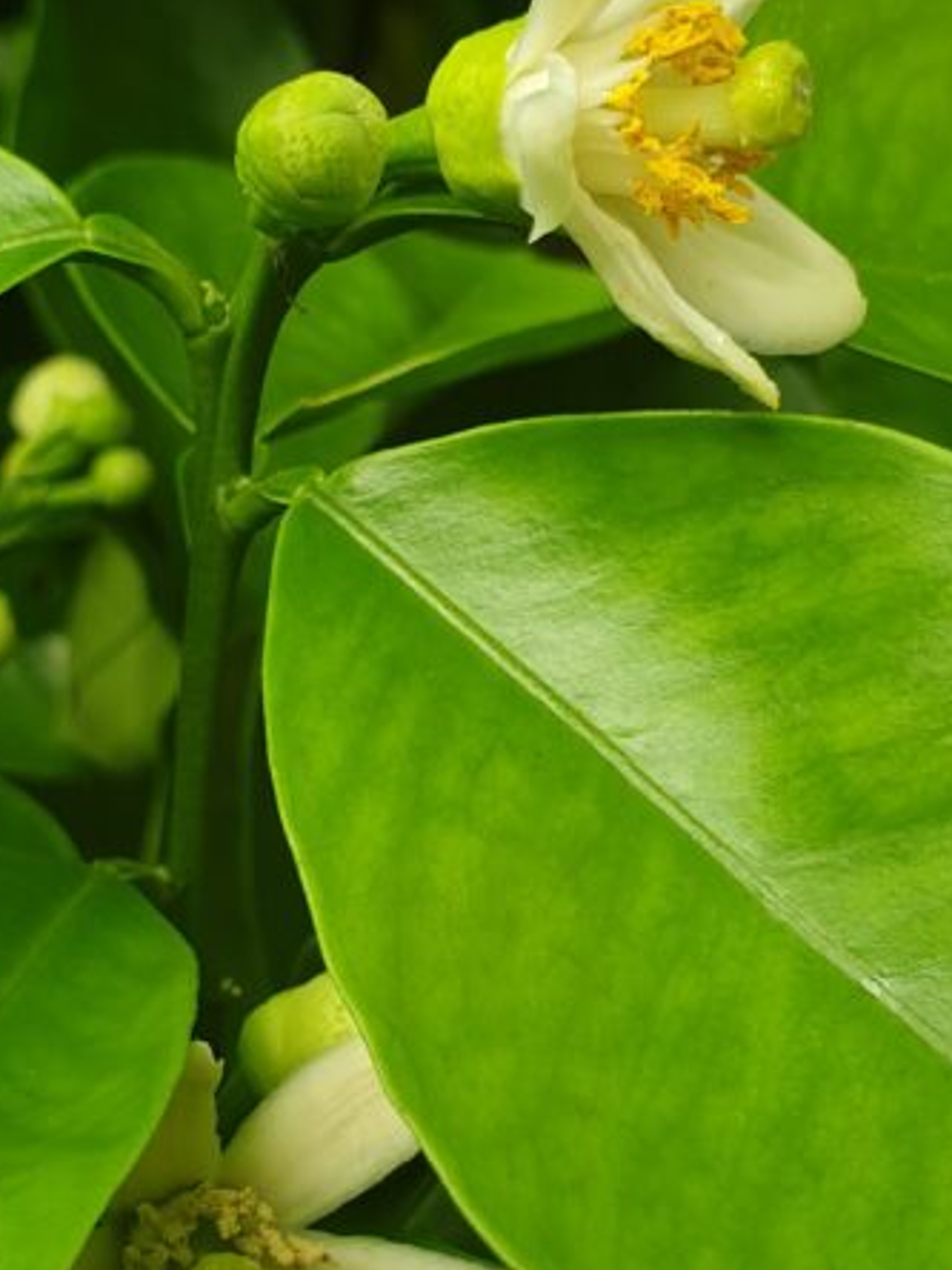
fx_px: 2200
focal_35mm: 60
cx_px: 369
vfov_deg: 32.1
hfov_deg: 24.4
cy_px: 727
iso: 50
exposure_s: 1/175
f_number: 2.4
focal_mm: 4.3
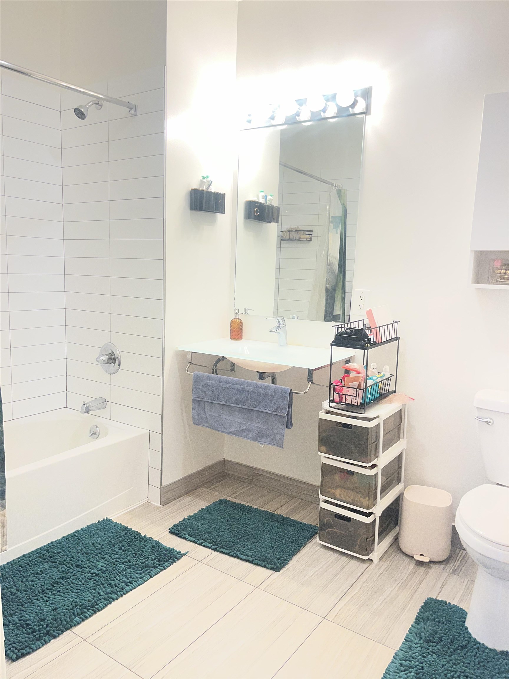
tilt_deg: -8.3
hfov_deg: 53.1
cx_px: 254
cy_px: 340
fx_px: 510
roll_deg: -1.9
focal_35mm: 26
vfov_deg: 67.3
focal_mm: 5.1
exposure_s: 1/120
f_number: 1.6
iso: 64
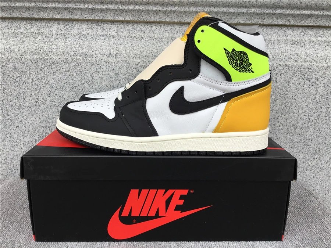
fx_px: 296
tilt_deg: -12.2
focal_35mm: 31
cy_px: 124
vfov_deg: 45.4
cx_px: 166
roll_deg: -1.2
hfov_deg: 58.4
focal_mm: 3.3
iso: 25
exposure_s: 1/176
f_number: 2.4
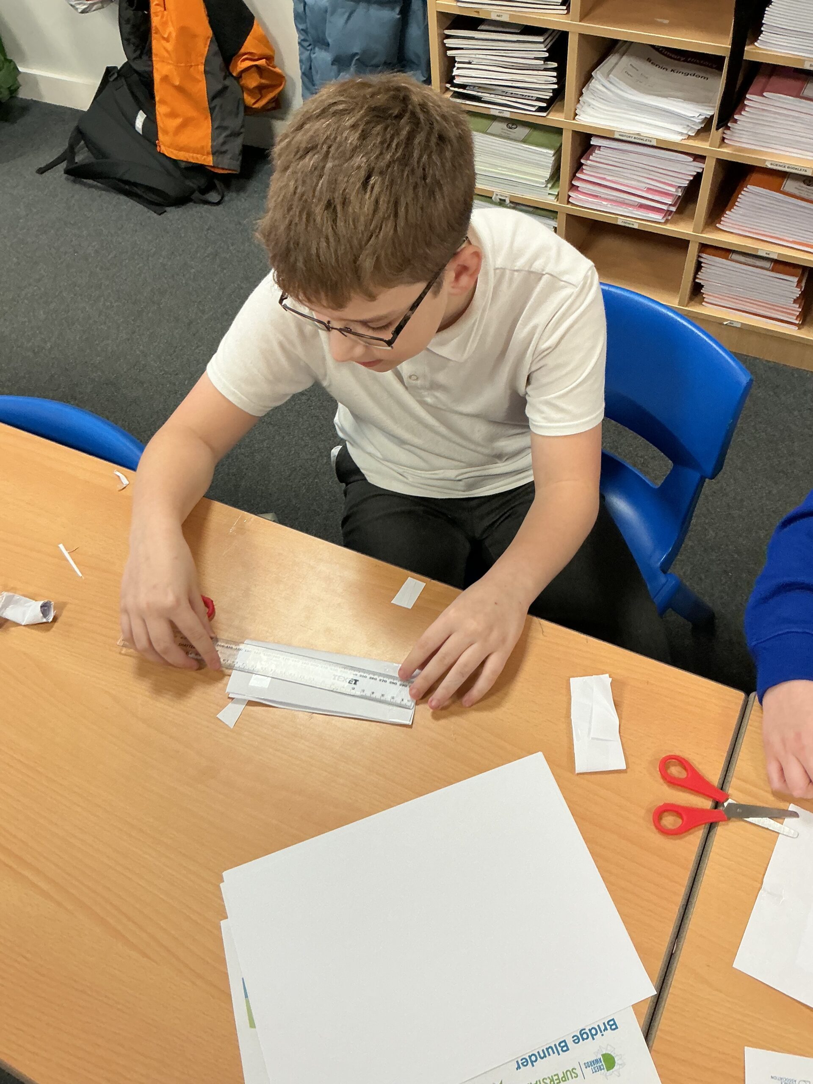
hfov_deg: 48.2
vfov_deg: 61.7
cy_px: 542
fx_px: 908
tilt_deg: -56.0
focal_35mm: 29
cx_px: 406
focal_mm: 3
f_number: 1.8
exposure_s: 1/60
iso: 80
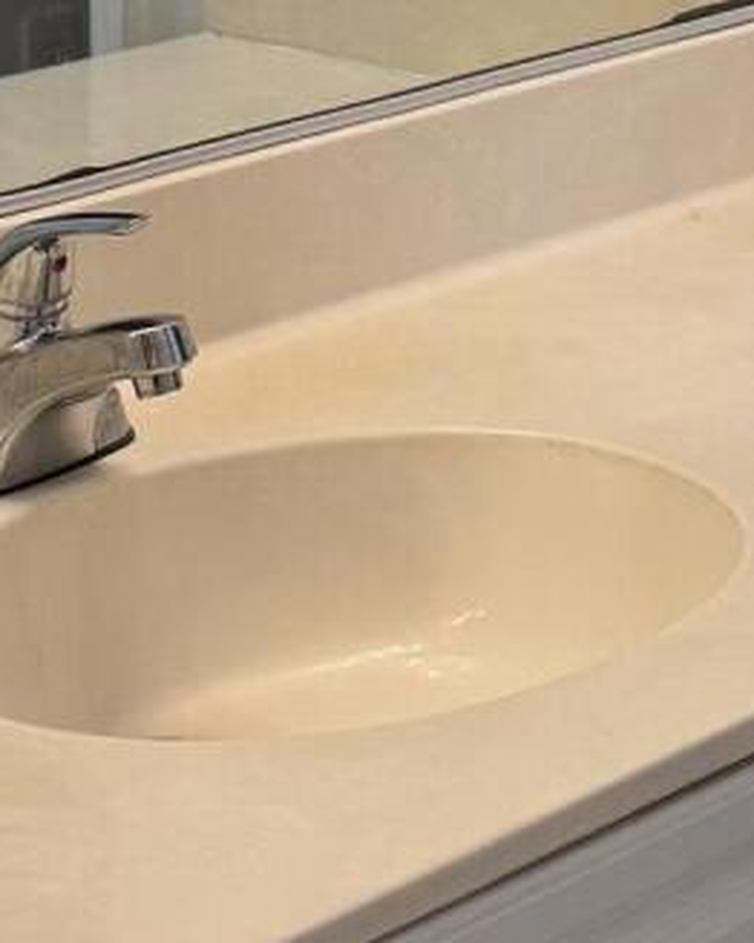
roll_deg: +0.0
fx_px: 3993
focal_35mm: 143
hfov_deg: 10.8
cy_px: -161
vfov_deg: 13.2
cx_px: 538
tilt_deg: -9.9
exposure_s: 1/120
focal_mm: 6.76
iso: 100
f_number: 1.78
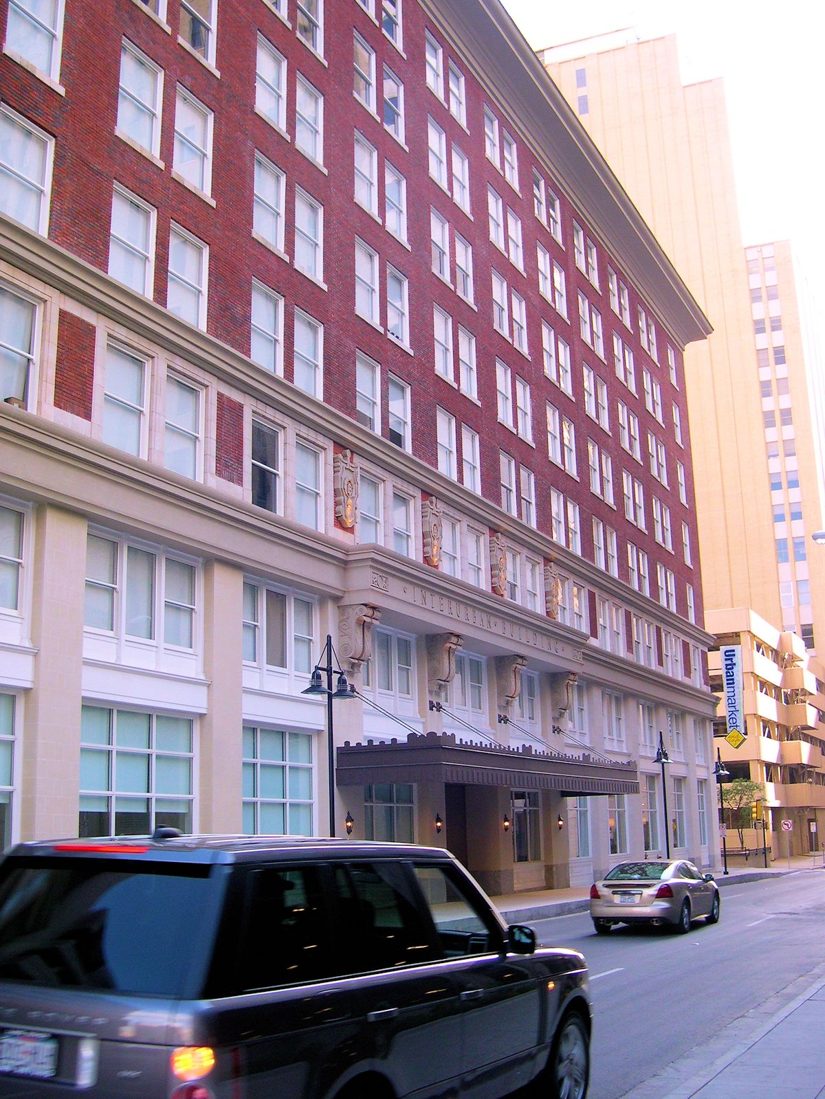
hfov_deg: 37.7
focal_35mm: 38
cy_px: 550
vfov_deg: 49.0
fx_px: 1208
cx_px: 412
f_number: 2.8
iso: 100
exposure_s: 1/141
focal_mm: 8
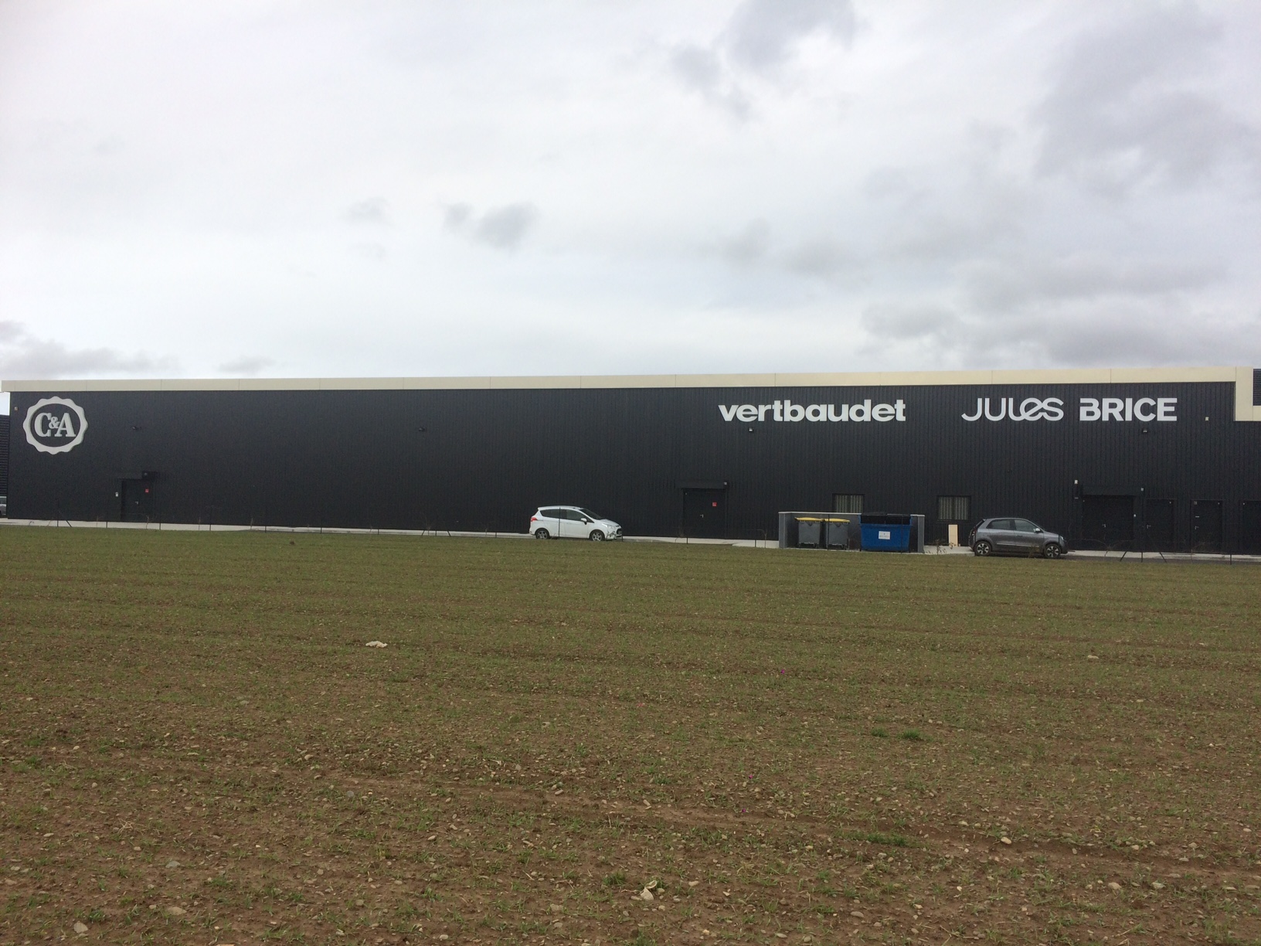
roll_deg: -0.7
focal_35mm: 29
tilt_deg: -0.1
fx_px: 1056
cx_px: 630
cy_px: 473
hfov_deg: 61.7
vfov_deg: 48.2
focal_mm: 4.15
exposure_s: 1/954
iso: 32
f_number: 2.2
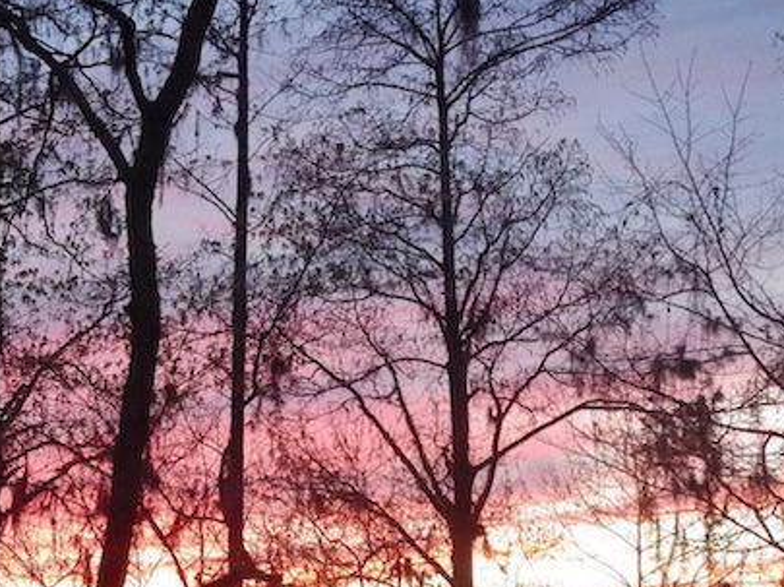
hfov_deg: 25.0
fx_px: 1720
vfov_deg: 19.3
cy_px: 370
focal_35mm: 76
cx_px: 97
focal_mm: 7.4
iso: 800
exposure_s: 1/30
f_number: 3.6
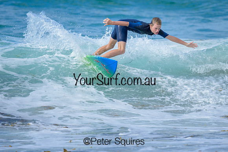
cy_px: 61
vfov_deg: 1.4
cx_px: 113
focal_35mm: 965
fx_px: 6112
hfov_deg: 2.1
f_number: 6.3
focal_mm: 800
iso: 280
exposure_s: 1/2000
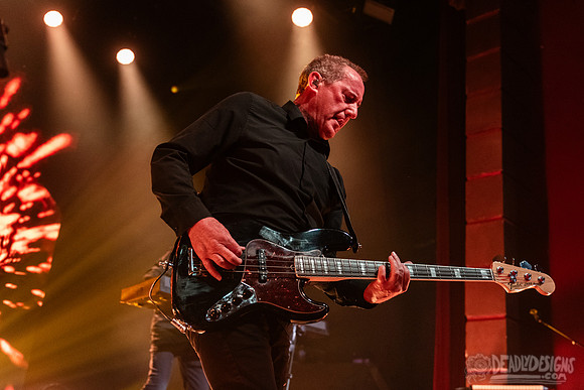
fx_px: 690
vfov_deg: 31.5
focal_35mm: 42
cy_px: 179
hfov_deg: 45.8
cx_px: 322
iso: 2500
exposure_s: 1/250
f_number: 3.2
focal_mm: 34
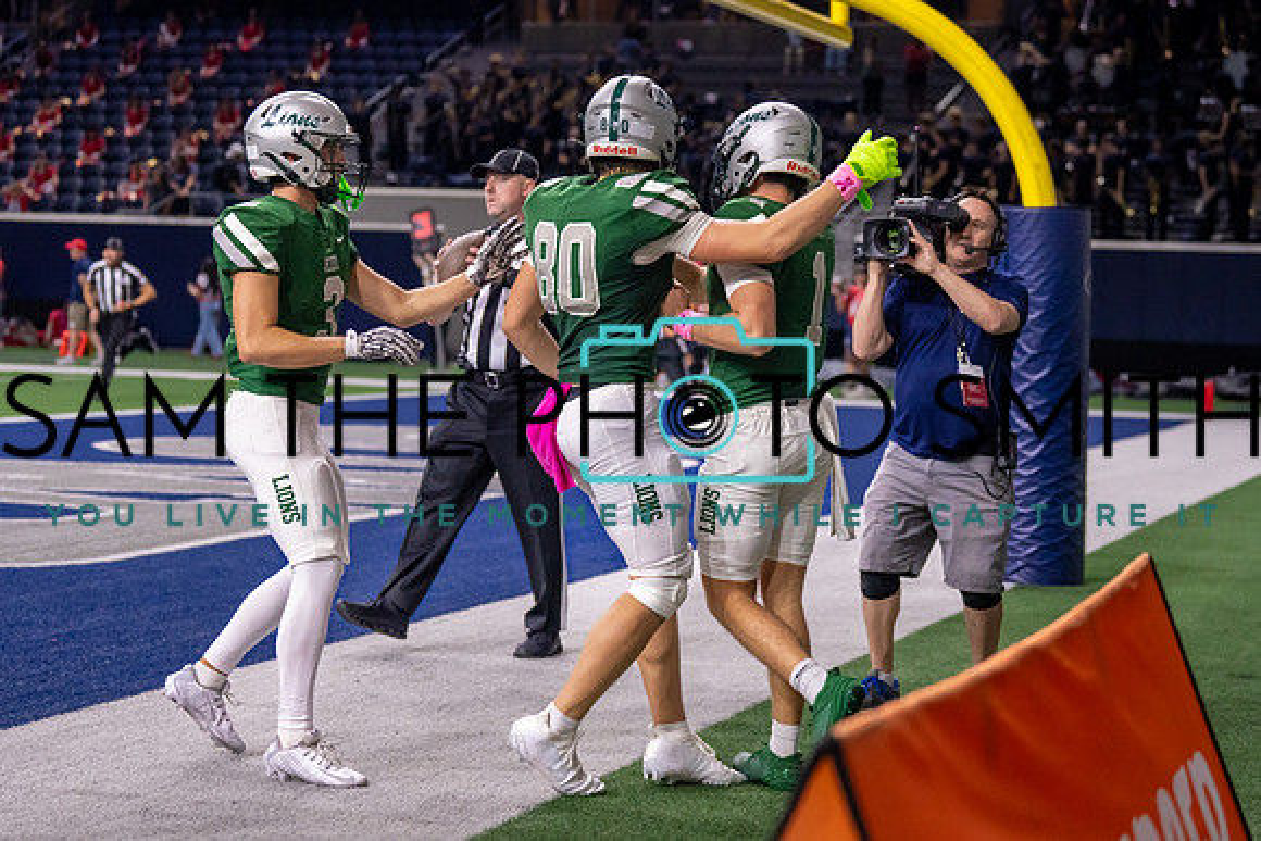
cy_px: 370
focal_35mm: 93
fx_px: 3250
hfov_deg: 22.0
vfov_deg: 14.7
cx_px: 641
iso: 2500
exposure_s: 1/1000
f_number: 2.8
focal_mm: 70
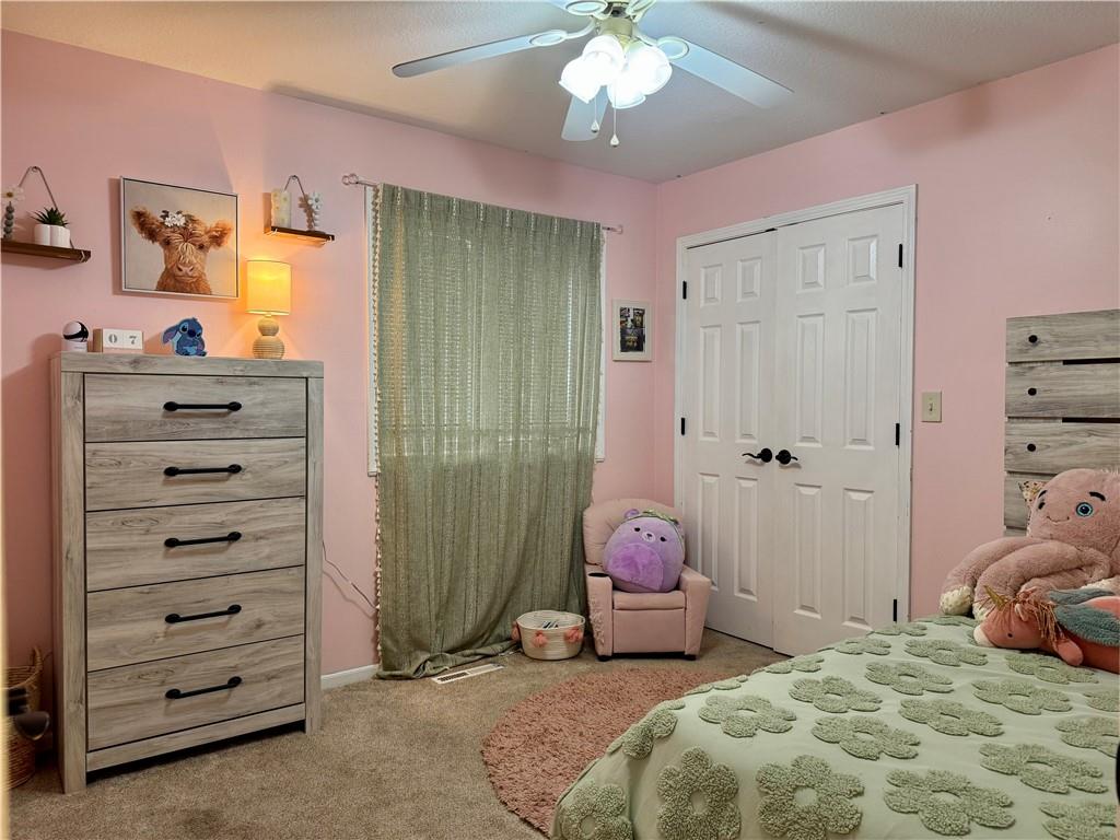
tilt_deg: -1.8
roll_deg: -0.4
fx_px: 777
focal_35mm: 24
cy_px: 420
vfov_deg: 56.8
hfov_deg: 71.6
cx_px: 560
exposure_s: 1/60
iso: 160
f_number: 1.78
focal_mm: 6.76
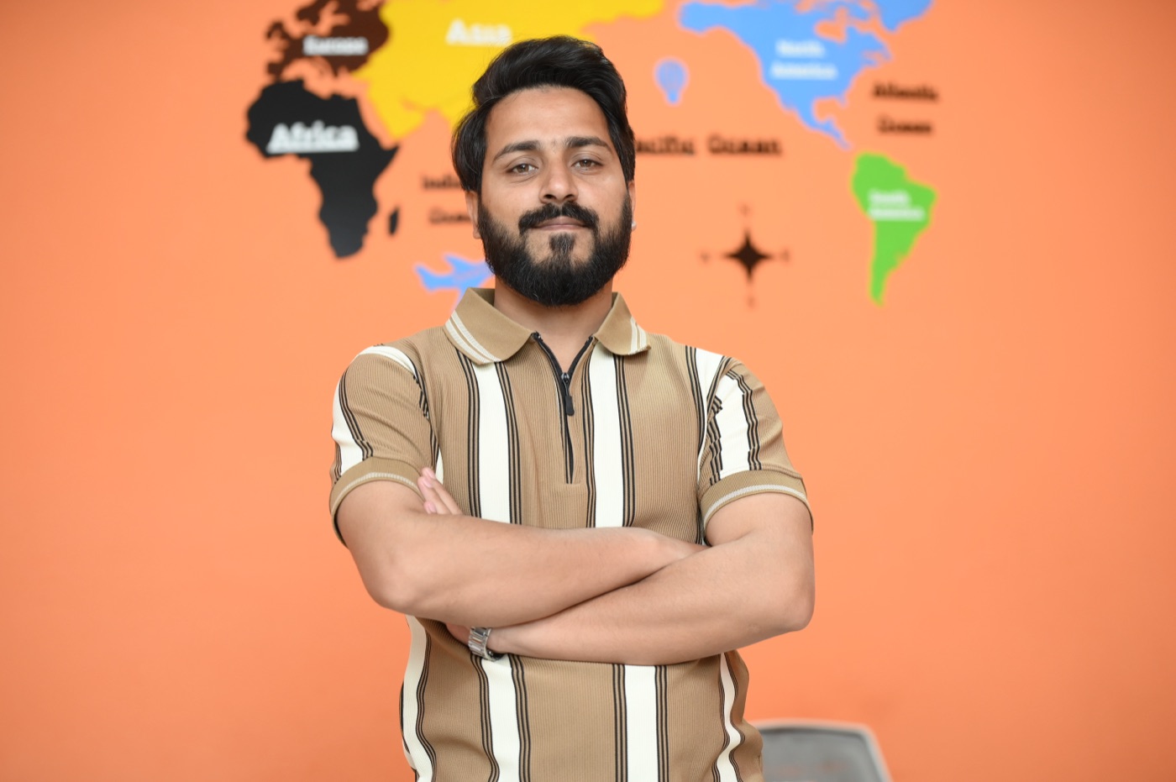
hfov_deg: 22.6
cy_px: 391
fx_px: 2938
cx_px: 588
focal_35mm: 90
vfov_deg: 15.2
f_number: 3.2
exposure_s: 1/200
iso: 1000
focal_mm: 90
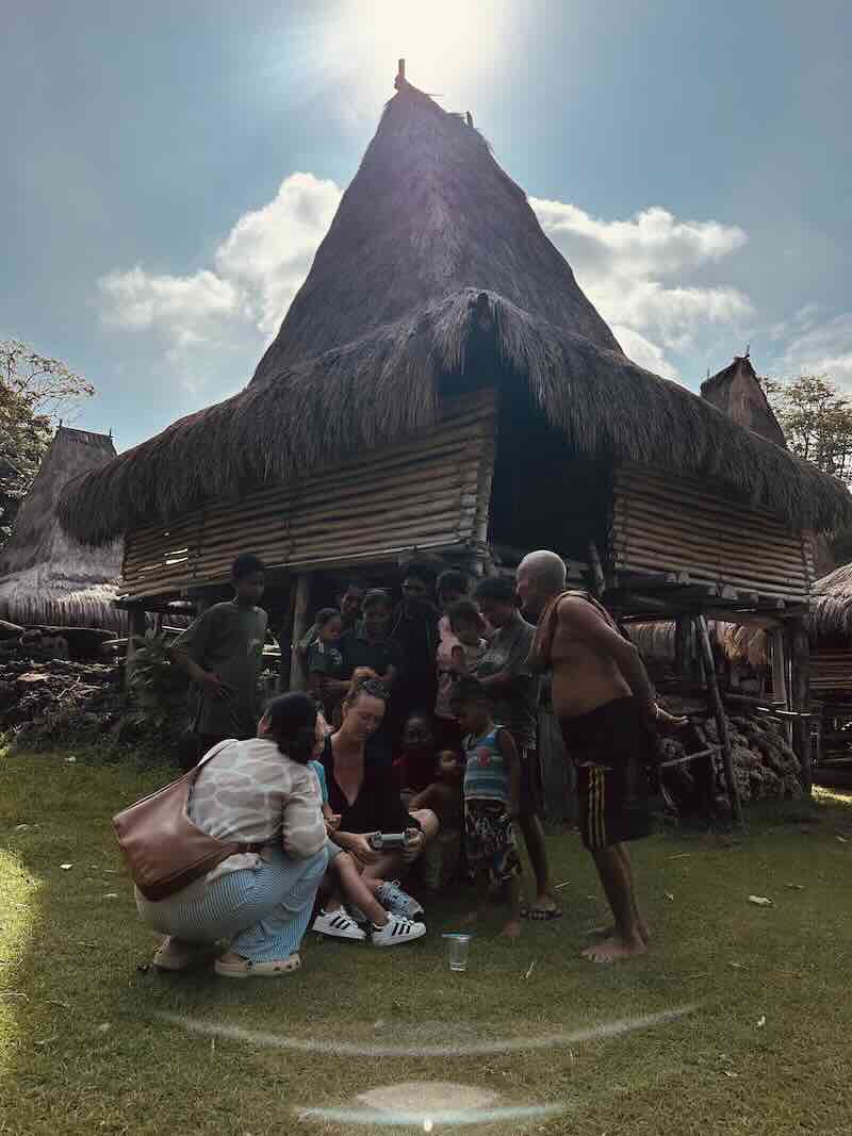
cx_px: 426
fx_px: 788
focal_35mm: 24
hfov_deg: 56.8
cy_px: 568
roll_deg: -0.3
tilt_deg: +11.4
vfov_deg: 71.6
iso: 64
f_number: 1.78
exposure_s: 1/18519
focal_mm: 6.86
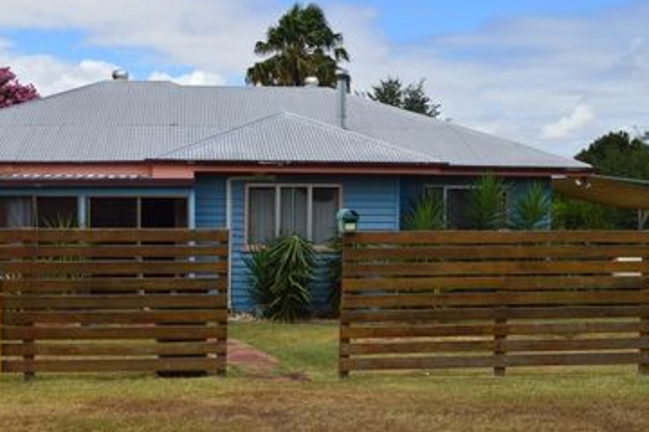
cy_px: 231
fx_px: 847
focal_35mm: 47
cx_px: 261
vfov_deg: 28.6
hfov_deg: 41.7
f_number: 11
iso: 400
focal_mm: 24
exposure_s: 1/500
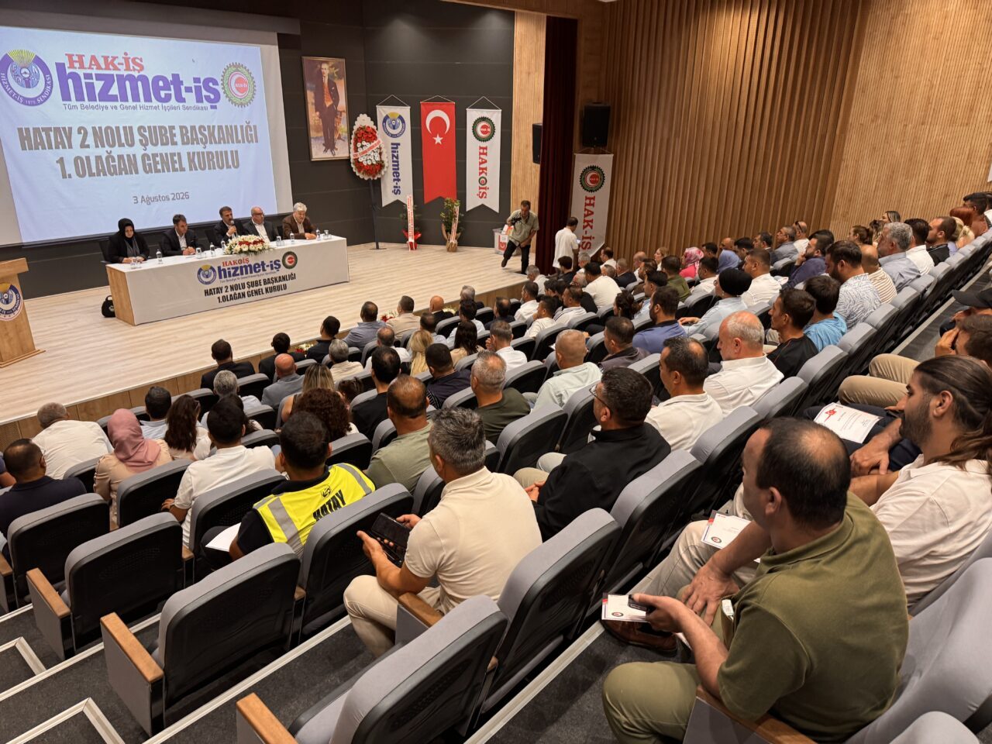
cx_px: 496
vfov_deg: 56.8
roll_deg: -1.4
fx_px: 688
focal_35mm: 24
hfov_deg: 71.6
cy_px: 372
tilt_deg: -22.6
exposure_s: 1/60
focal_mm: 6.76
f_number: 1.78
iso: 320
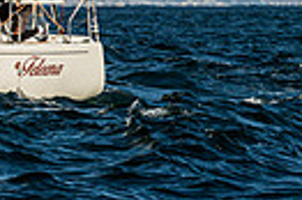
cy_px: -196
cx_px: -251
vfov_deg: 1.8
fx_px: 6510
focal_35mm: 777
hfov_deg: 2.6
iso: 100
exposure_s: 1/1000
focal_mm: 130
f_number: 6.3
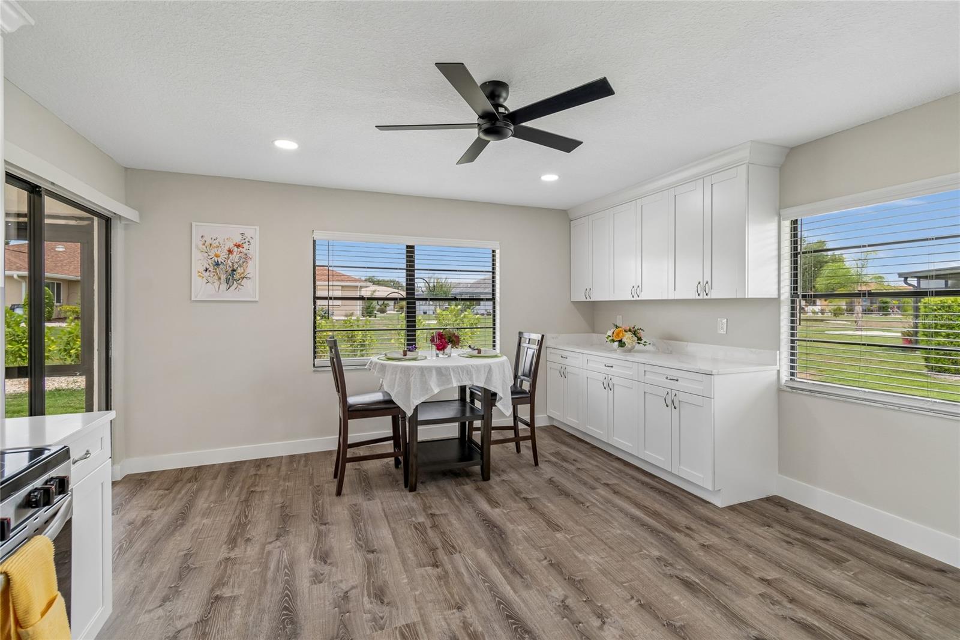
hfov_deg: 100.4
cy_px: 320
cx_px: 480
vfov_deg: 77.3
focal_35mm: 15
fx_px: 400
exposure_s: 1/25
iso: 100
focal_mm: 10
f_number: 7.1
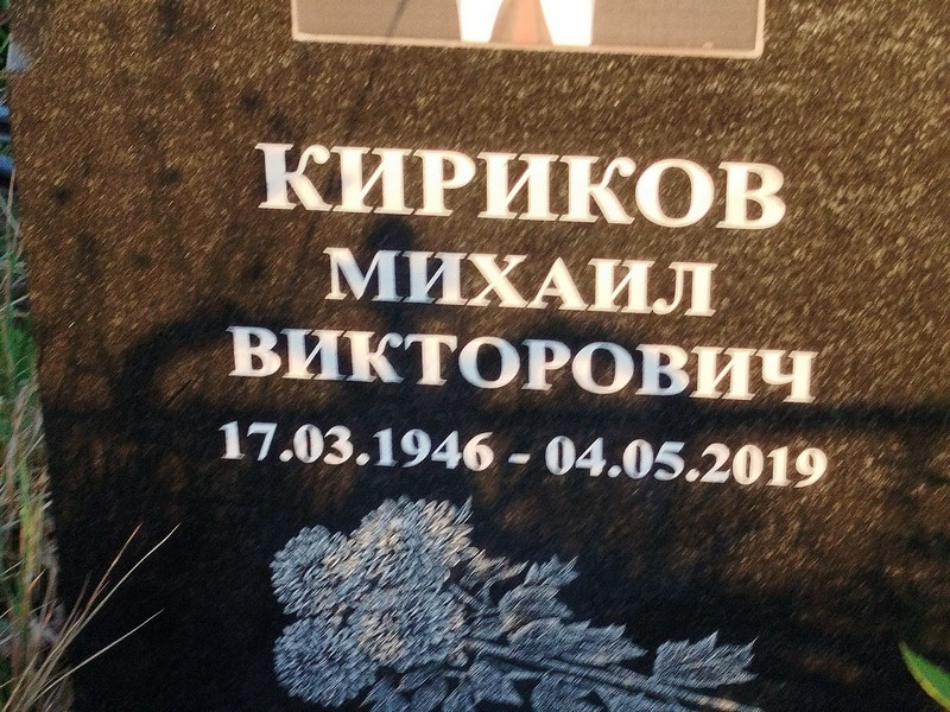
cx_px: 475
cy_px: 356
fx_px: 851
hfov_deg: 58.4
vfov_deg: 45.4
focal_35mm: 31
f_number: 1.7
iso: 64
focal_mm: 5.31
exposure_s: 1/100
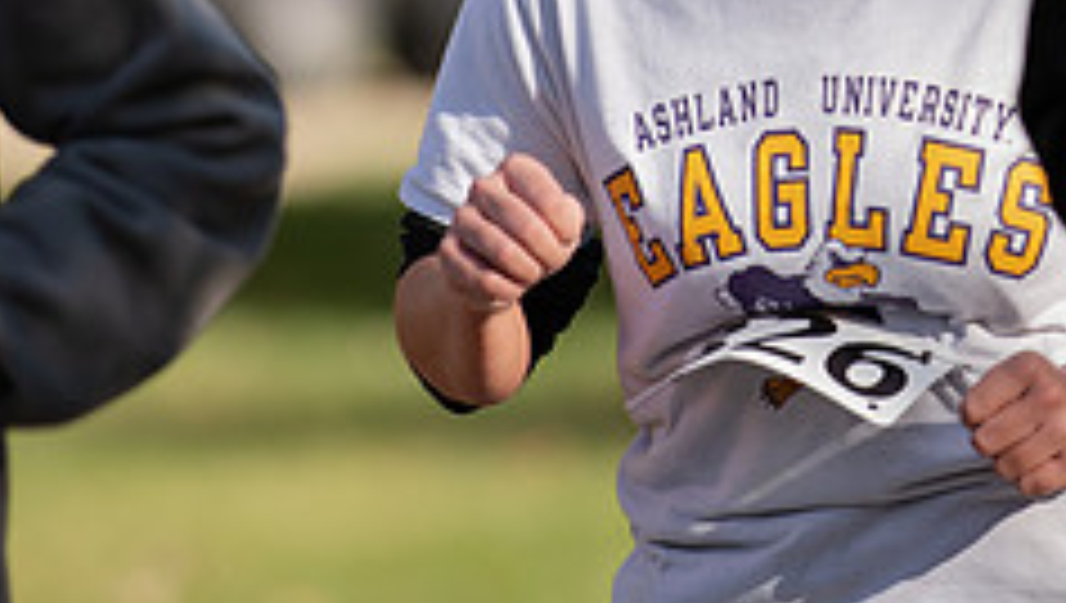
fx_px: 21735
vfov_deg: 1.6
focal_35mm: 768
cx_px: 1003
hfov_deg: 2.8
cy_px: -218
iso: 200
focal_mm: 300
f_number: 4.5
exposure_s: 1/800
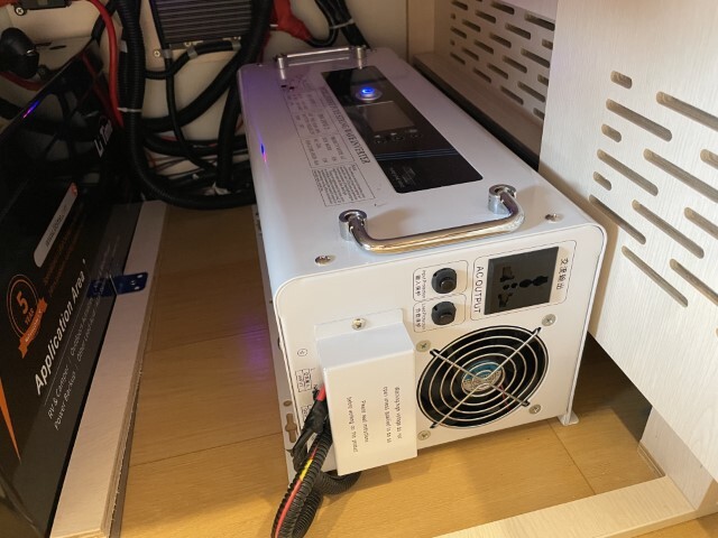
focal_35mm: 26
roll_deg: +3.2
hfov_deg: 67.3
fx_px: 539
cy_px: 269
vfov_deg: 53.1
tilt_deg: -34.1
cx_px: 359
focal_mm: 4.2
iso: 500
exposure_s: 1/54
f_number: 1.6
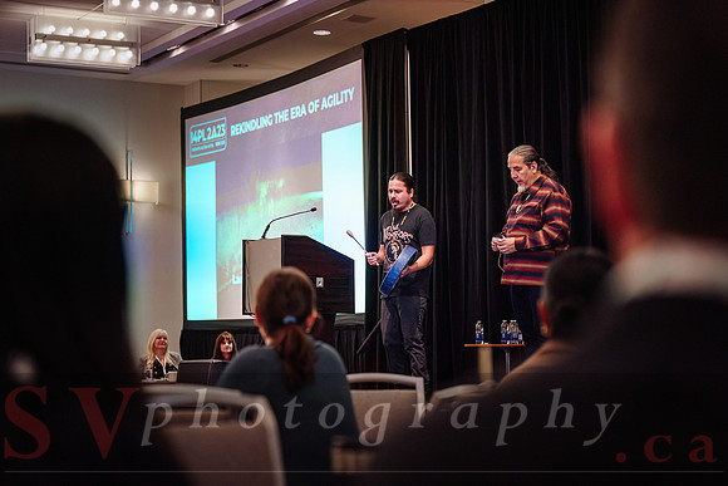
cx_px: 364
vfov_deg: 19.5
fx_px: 1416
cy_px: 243
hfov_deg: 28.8
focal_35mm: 70
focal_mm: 70
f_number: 2.8
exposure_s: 1/200
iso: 3200
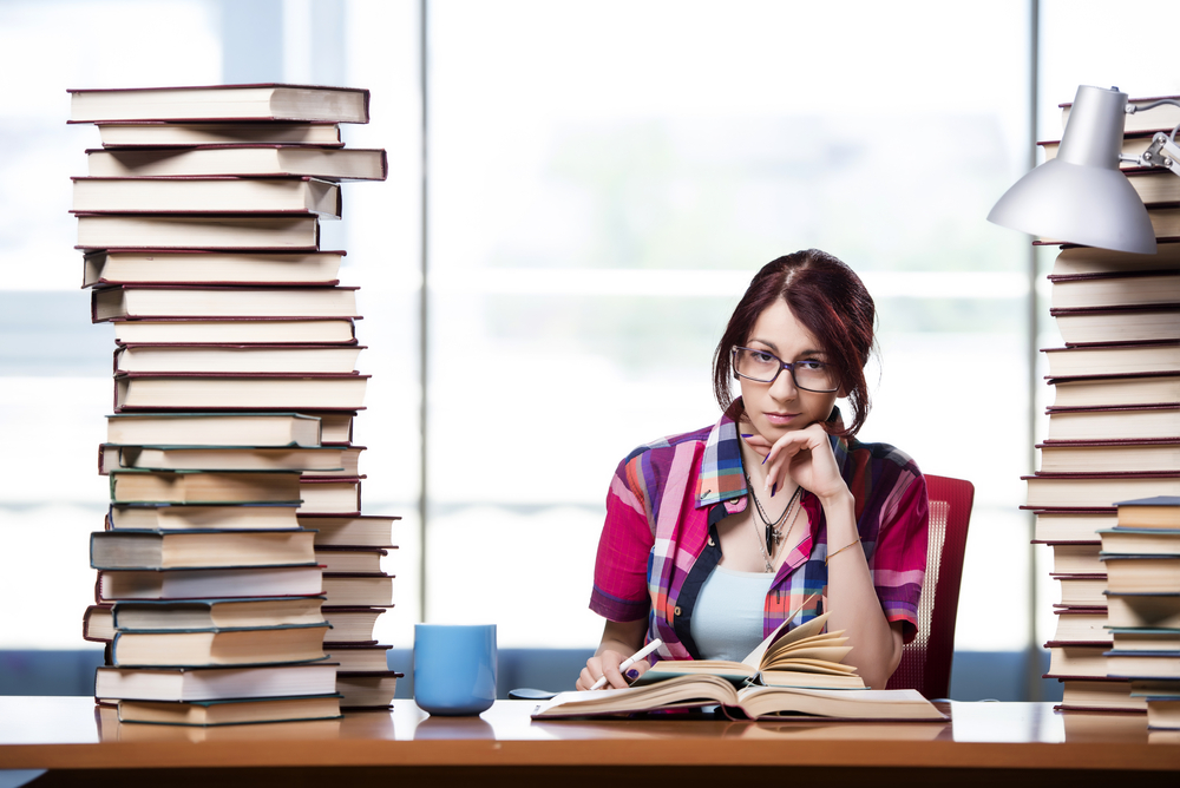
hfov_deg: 16.4
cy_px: 394
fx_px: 4099
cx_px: 590
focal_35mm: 125
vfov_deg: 11.0
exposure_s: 1/125
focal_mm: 125
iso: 160
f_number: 3.5
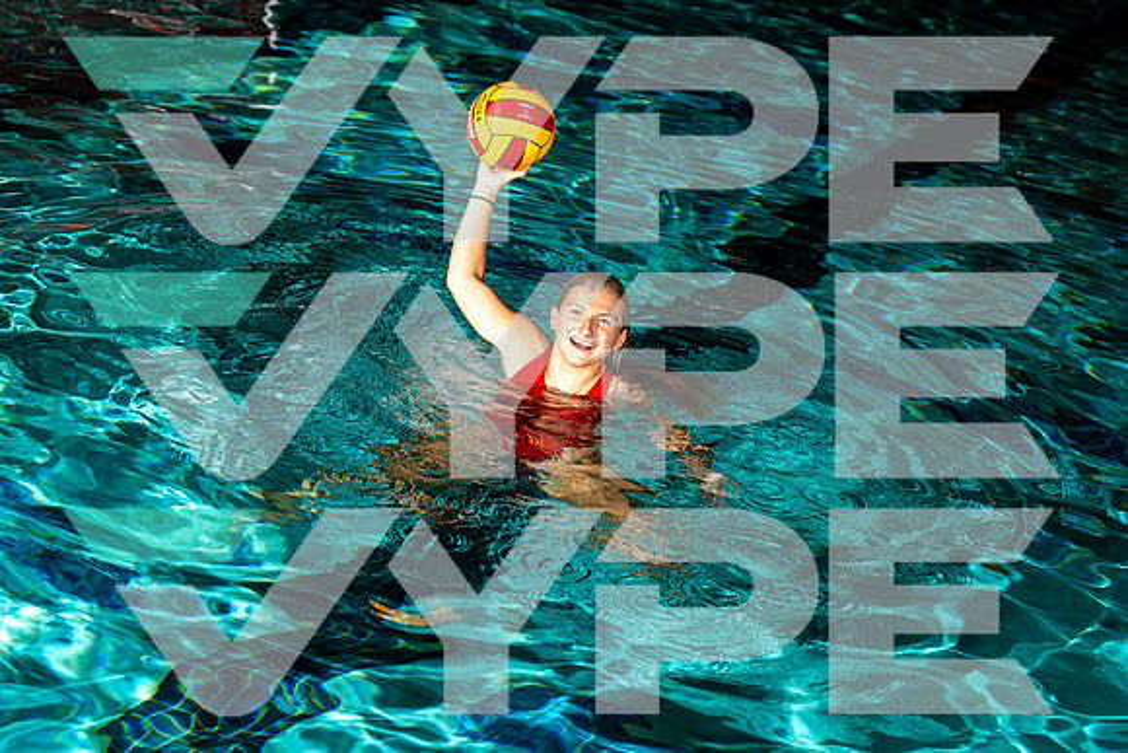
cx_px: 564
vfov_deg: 19.5
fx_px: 2194
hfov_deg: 28.8
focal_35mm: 70
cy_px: 376
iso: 100
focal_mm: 70
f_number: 4
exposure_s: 1/250
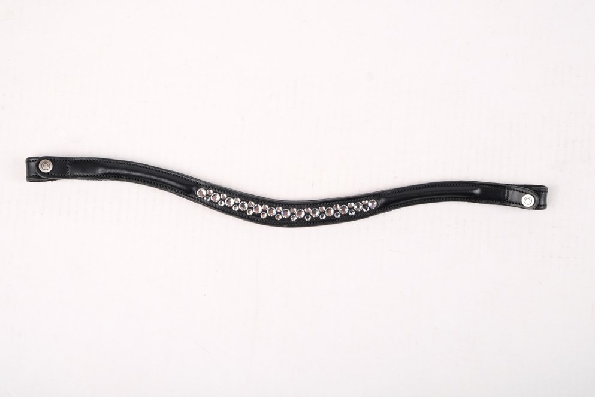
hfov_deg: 38.9
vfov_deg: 26.5
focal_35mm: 51
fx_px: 843
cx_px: 298
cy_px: 198
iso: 200
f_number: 11
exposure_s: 1/180
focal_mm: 34.3
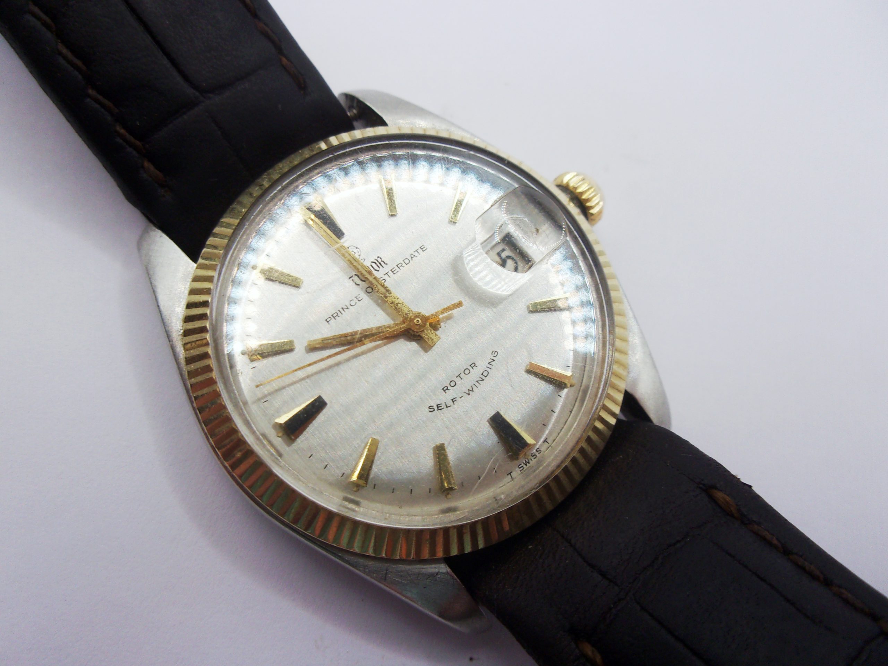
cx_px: 444
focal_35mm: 28
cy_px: 333
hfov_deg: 63.4
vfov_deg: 49.7
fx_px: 718
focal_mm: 5.1
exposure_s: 1/100
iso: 80
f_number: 3.9
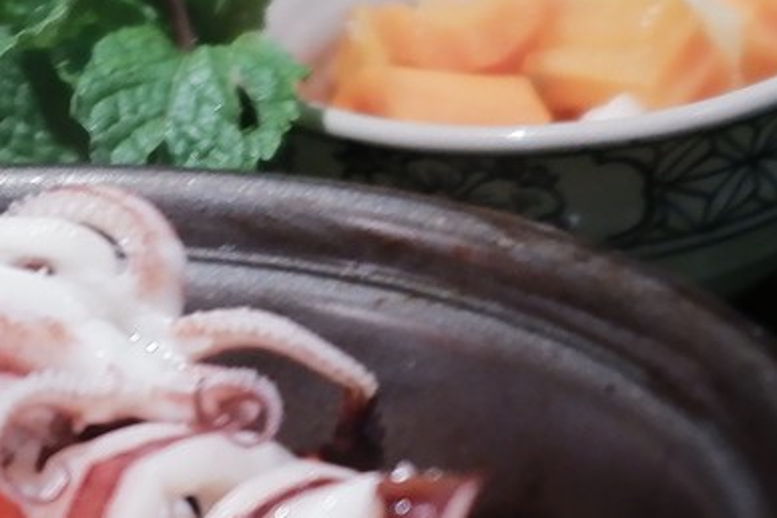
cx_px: 255
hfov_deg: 3.7
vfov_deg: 2.5
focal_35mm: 556
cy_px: 127
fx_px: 11999
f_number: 1.7
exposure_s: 1/85
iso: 800
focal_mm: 56
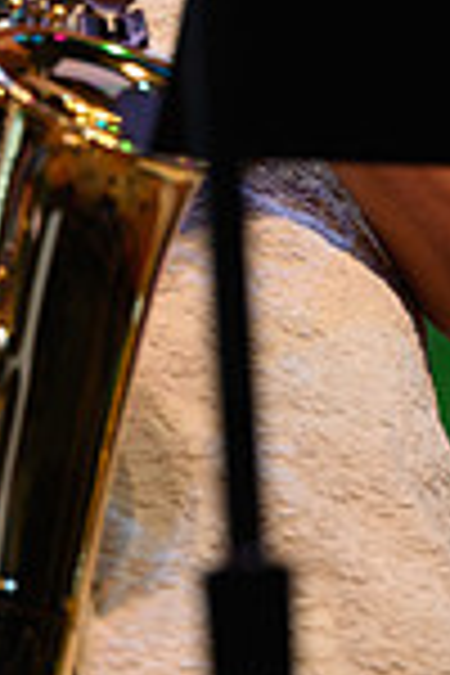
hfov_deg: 3.4
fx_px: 7593
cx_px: -45
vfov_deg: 5.1
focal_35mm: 405
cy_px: -162
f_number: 4
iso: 800
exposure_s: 1/640
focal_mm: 135
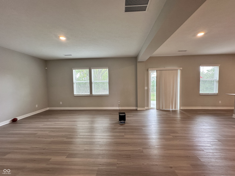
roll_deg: +0.5
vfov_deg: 85.7
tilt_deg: -2.2
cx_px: 118
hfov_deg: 102.1
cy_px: 88
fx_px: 95
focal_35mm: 14
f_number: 2.2
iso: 160
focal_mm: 2.22
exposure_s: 1/120
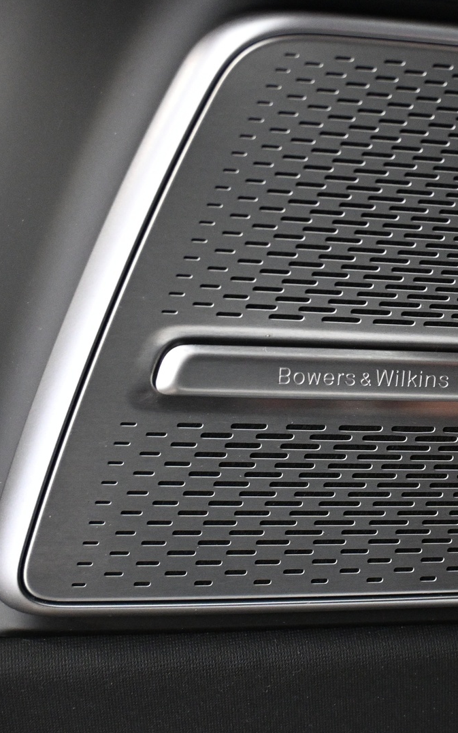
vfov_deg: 29.3
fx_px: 1401
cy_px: 366
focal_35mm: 70
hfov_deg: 18.1
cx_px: 460
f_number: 4.8
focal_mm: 30.5
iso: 4000
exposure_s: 1/25
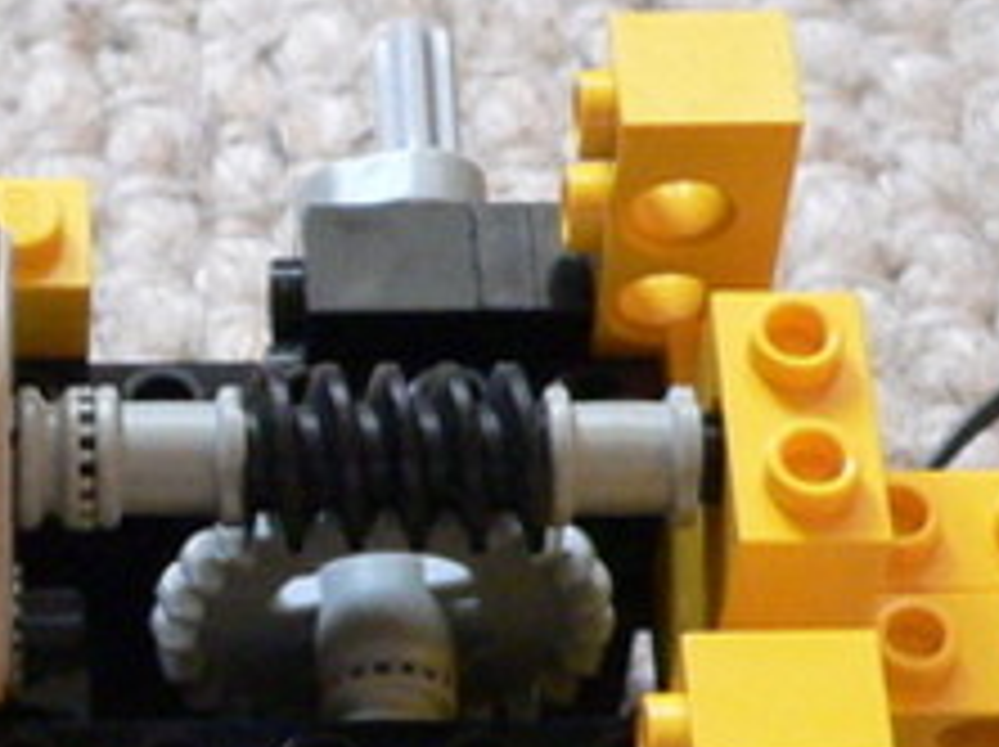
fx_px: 4209
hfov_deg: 13.2
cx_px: -158
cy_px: 745
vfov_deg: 10.1
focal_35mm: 146
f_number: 3.3
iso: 400
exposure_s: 1/125
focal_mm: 6
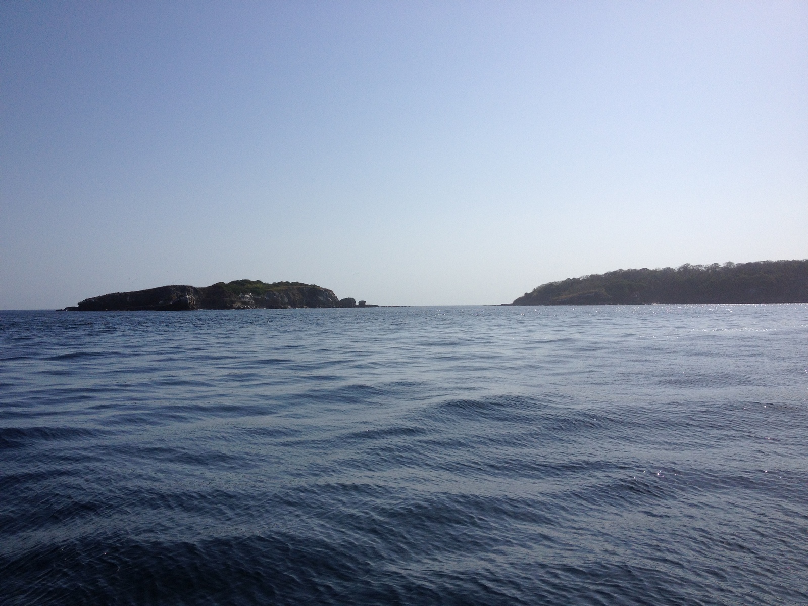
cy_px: 303
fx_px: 817
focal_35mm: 35
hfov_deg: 52.6
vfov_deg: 40.7
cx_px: 404
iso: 50
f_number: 2.4
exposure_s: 1/6135
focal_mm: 4.28
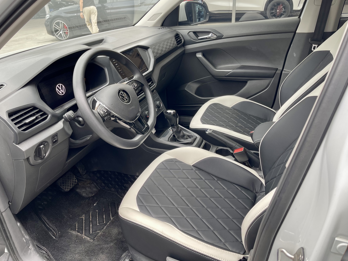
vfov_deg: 53.1
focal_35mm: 26
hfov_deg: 67.3
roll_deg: +3.7
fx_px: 261
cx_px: 170
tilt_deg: -27.9
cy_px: 127
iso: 40
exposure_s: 1/121
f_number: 1.6
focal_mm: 5.1
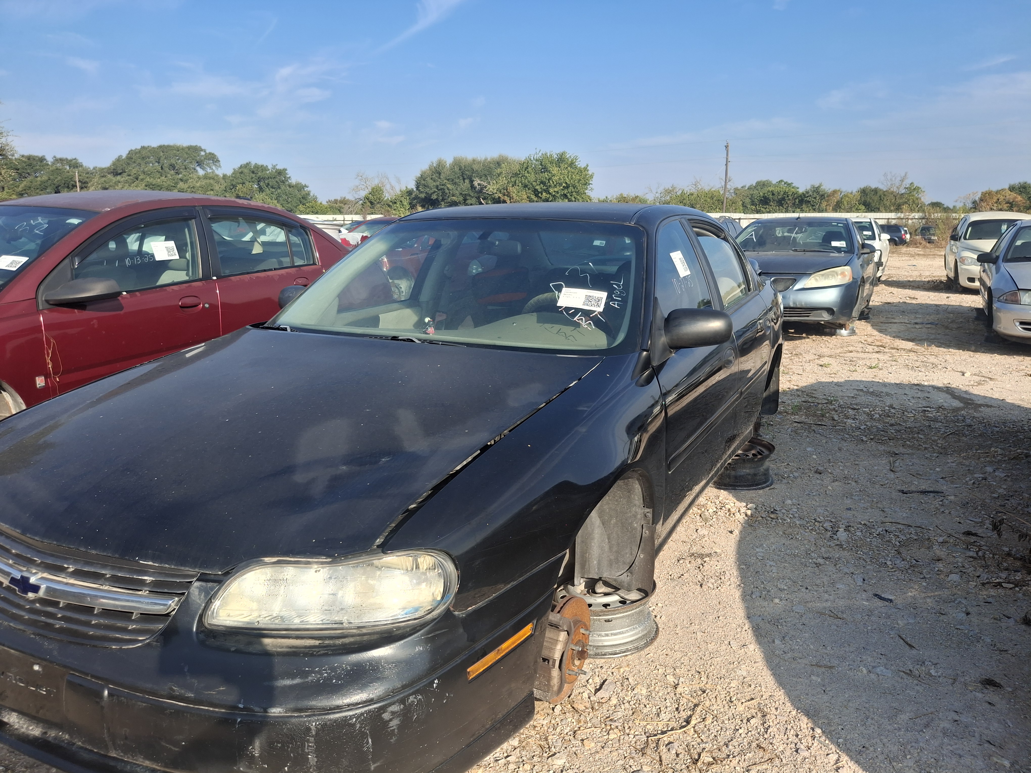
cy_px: 386
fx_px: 745
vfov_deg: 54.9
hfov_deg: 69.4
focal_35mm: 25
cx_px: 516
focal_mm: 4.69
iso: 32
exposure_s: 1/1560
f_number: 1.8
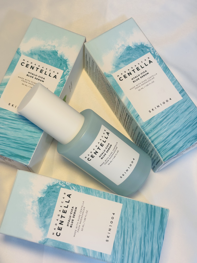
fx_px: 395
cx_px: 98
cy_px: 132
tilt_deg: -74.1
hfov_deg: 28.0
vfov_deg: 36.8
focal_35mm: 52
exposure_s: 1/100
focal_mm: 5.96
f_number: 1.6
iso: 50
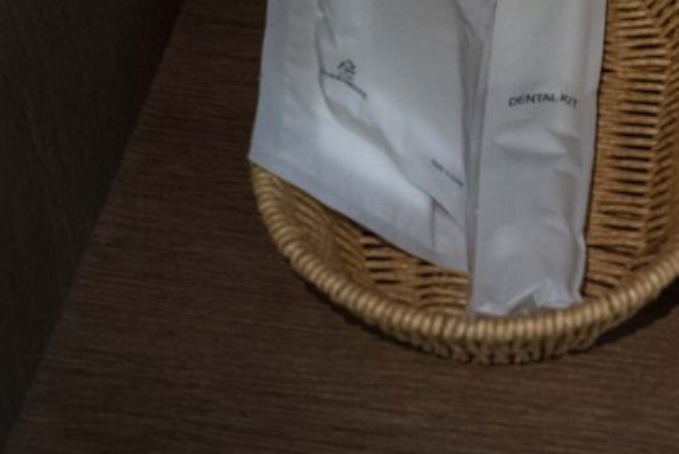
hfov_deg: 16.8
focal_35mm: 119
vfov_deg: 11.3
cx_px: 682
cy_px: -68
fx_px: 2246
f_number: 5.6
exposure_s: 1/160
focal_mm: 47
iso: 12800
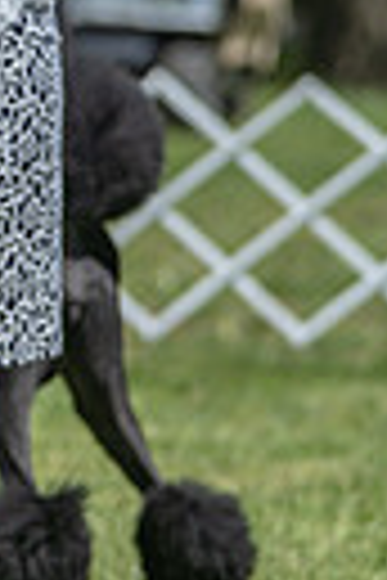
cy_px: 130
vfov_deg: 3.9
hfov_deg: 2.6
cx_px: -212
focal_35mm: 524
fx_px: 8449
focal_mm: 150
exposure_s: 1/1000
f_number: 4
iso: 100
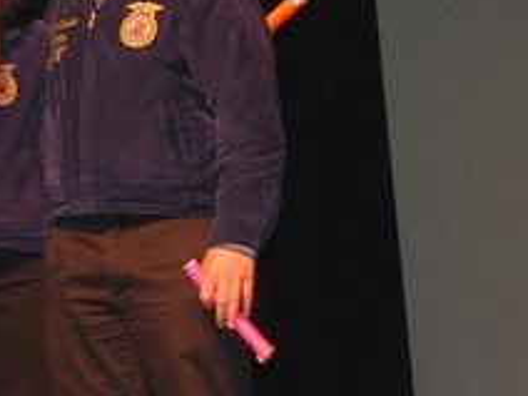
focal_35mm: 179
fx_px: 2726
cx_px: -281
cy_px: -12
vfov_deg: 8.3
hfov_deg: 10.6
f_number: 4.5
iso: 280
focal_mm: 35
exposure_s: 1/60
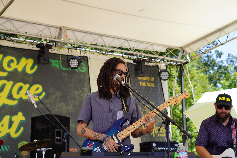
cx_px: 118
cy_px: 79
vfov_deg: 19.5
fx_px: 461
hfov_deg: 28.8
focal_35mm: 70
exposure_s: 1/160
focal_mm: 70
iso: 100
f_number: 5.6
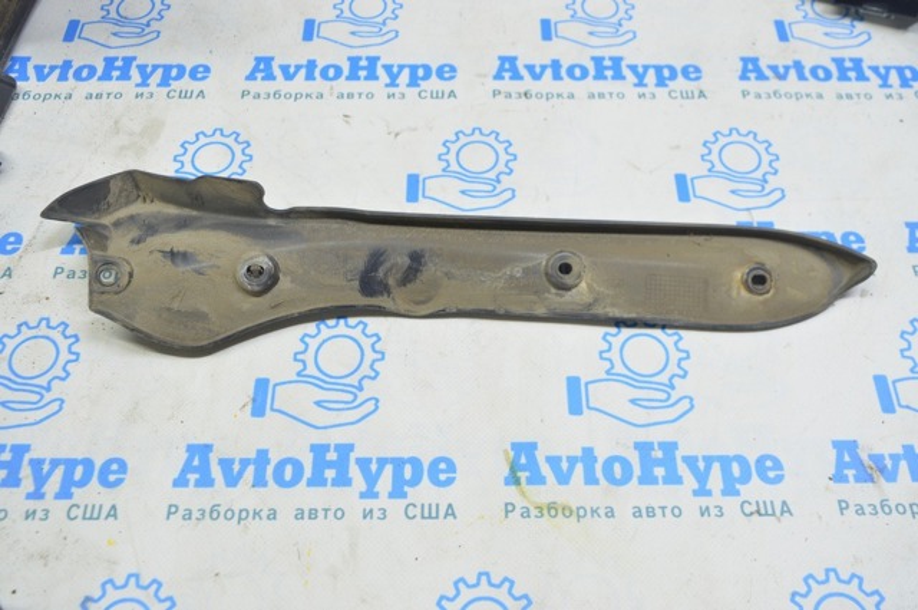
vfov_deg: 39.9
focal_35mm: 33
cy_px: 305
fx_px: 840
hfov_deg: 57.3
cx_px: 459
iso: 400
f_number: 5.6
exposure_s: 1/15
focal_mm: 22
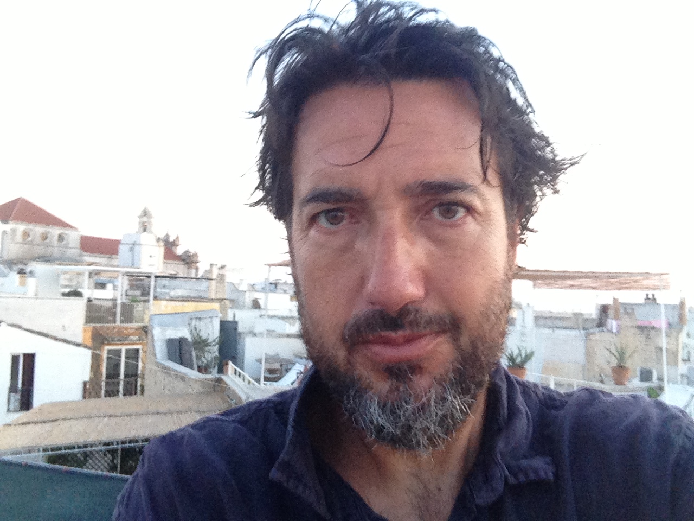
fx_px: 702
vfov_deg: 40.7
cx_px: 347
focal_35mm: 35
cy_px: 260
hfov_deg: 52.6
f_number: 2.4
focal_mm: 2.18
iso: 200
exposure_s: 1/30
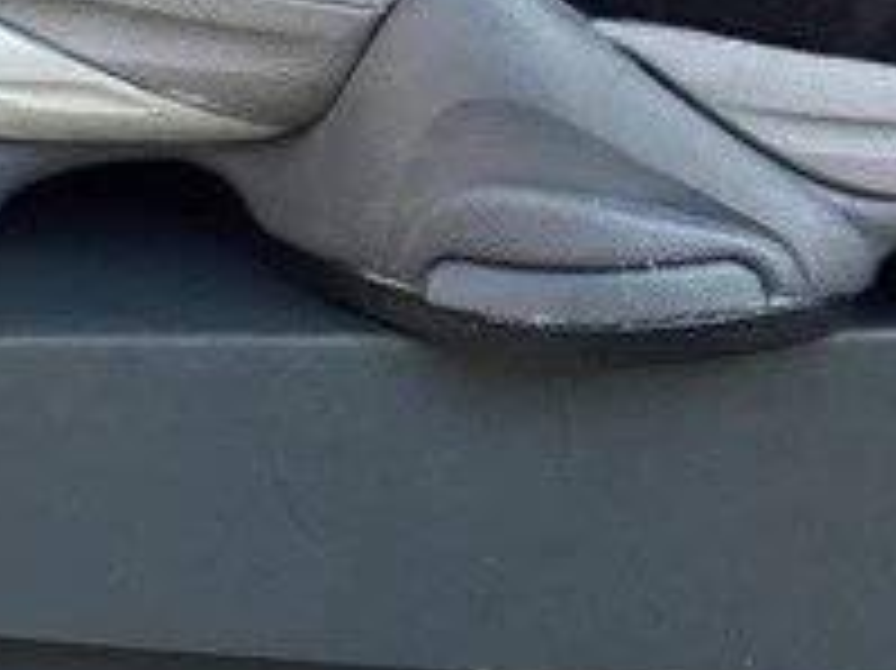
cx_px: 405
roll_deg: +0.2
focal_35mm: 140
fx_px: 3622
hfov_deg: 14.1
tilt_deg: -19.1
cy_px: 97
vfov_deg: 10.5
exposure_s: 1/167
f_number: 2.4
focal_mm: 3.3
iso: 25
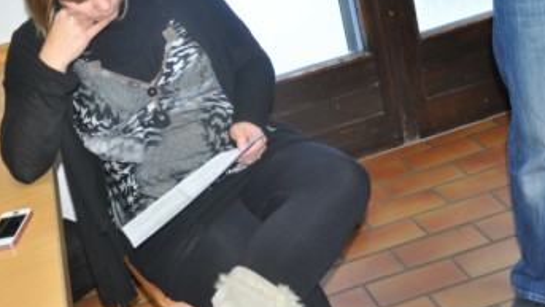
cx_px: 191
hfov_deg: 32.6
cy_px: 81
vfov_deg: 18.7
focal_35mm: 64
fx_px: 925
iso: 800
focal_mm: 28
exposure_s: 1/60
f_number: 4
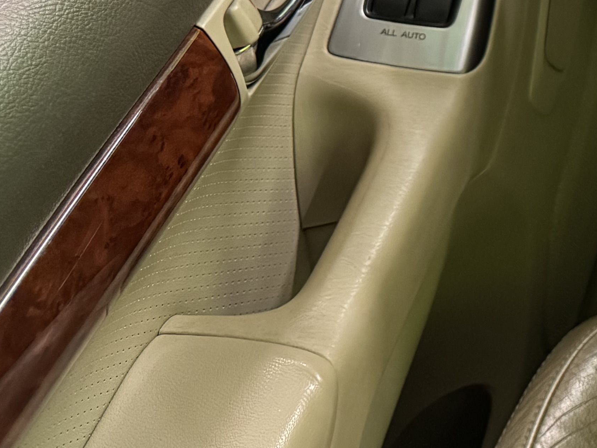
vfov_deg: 17.1
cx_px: 970
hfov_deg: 19.8
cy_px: -137
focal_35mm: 81
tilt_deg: -37.0
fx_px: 1397
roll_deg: +1.6
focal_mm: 6.76
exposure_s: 1/50
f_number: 1.78
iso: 640
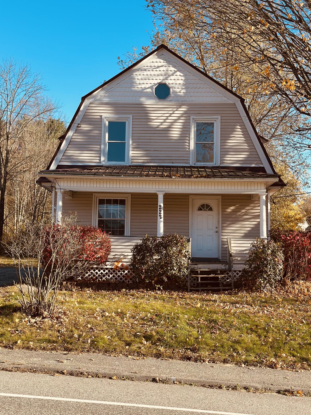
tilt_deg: +5.7
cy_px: 208
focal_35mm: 48
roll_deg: -0.6
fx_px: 575
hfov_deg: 30.3
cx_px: 156
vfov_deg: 39.7
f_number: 1.78
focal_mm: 6.86
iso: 100
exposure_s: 1/2304
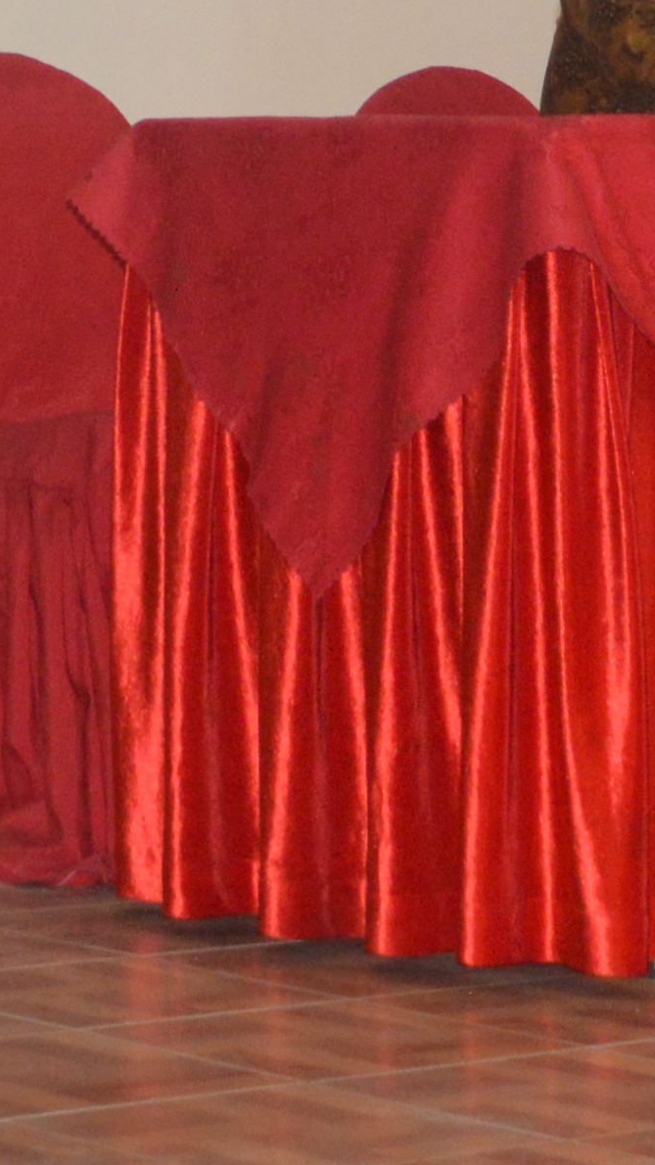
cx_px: -129
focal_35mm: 167
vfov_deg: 12.4
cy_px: -433
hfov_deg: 7.2
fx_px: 5148
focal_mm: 21
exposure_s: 1/60
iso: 900
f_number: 3.8
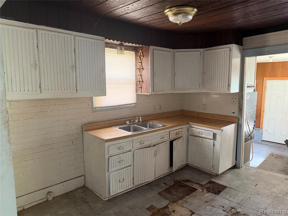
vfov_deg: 56.8
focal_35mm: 24
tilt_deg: -6.6
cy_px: 108
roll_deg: +0.3
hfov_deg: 71.6
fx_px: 200
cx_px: 144
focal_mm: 6.76
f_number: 1.78
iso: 640
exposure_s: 1/60
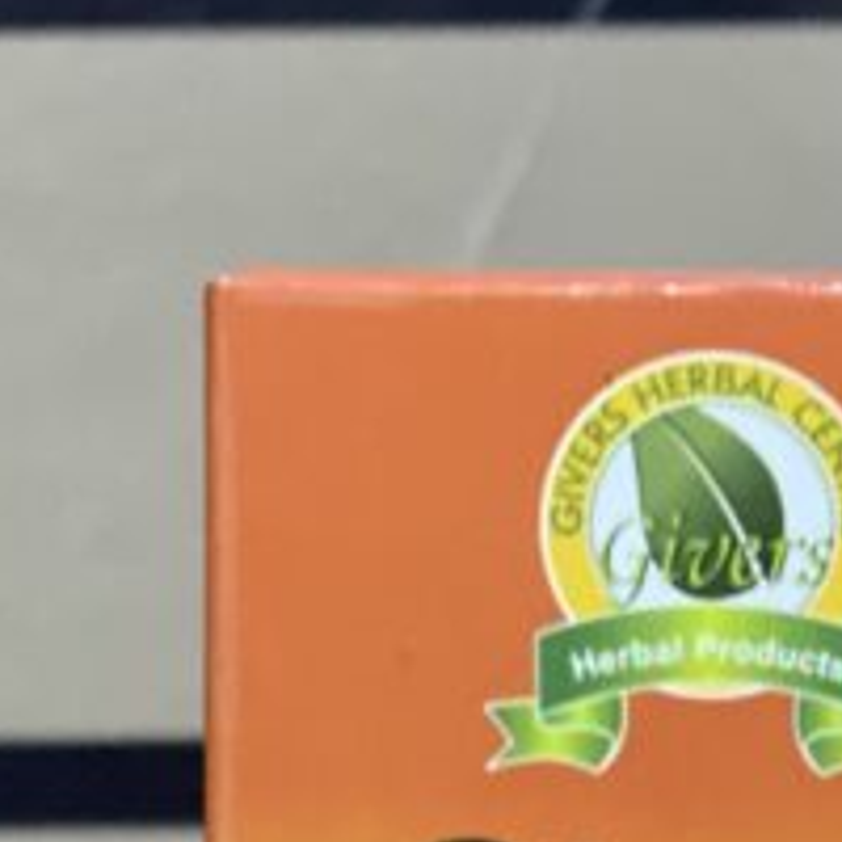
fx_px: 6467
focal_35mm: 235
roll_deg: +2.2
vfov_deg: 7.4
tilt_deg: -5.0
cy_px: 989
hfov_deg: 7.4
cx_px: 1023
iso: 320
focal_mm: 6
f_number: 2
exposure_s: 1/20
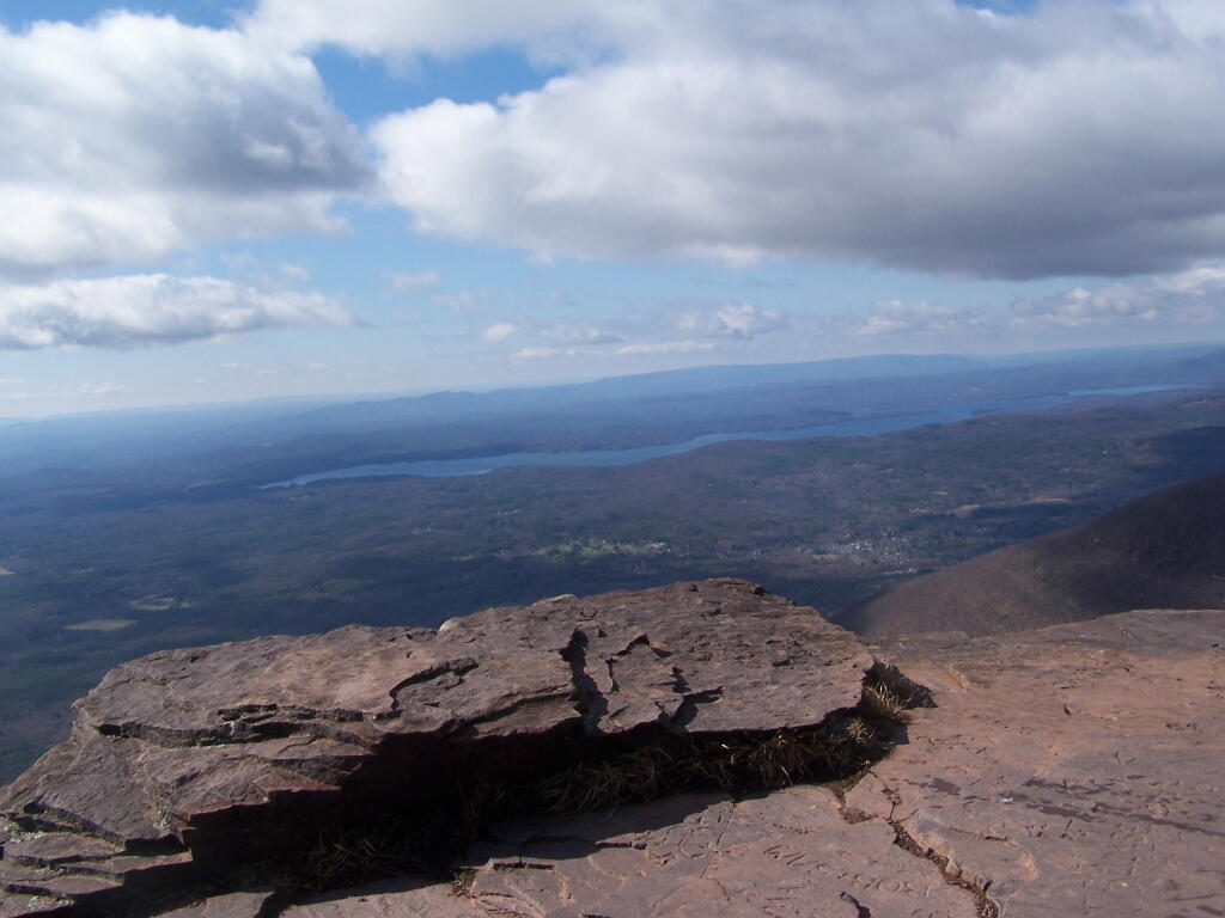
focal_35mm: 38
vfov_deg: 37.7
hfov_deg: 49.0
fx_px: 1345
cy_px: 459
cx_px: 612
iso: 80
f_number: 5.6
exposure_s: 1/640
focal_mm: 6.3
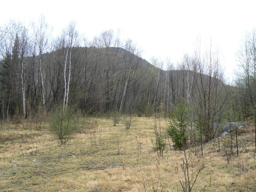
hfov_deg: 51.4
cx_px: 128
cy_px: 96
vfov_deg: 39.7
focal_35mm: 36
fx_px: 266
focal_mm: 6
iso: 80
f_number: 4
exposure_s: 1/125
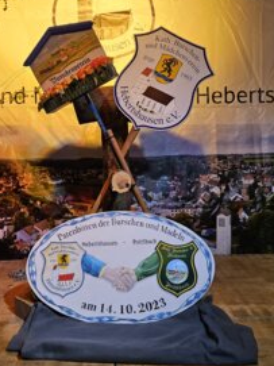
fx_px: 359
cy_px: 163
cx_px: 121
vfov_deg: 53.9
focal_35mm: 34
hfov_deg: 41.7
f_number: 1.8
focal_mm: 5.4
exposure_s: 1/100
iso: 160
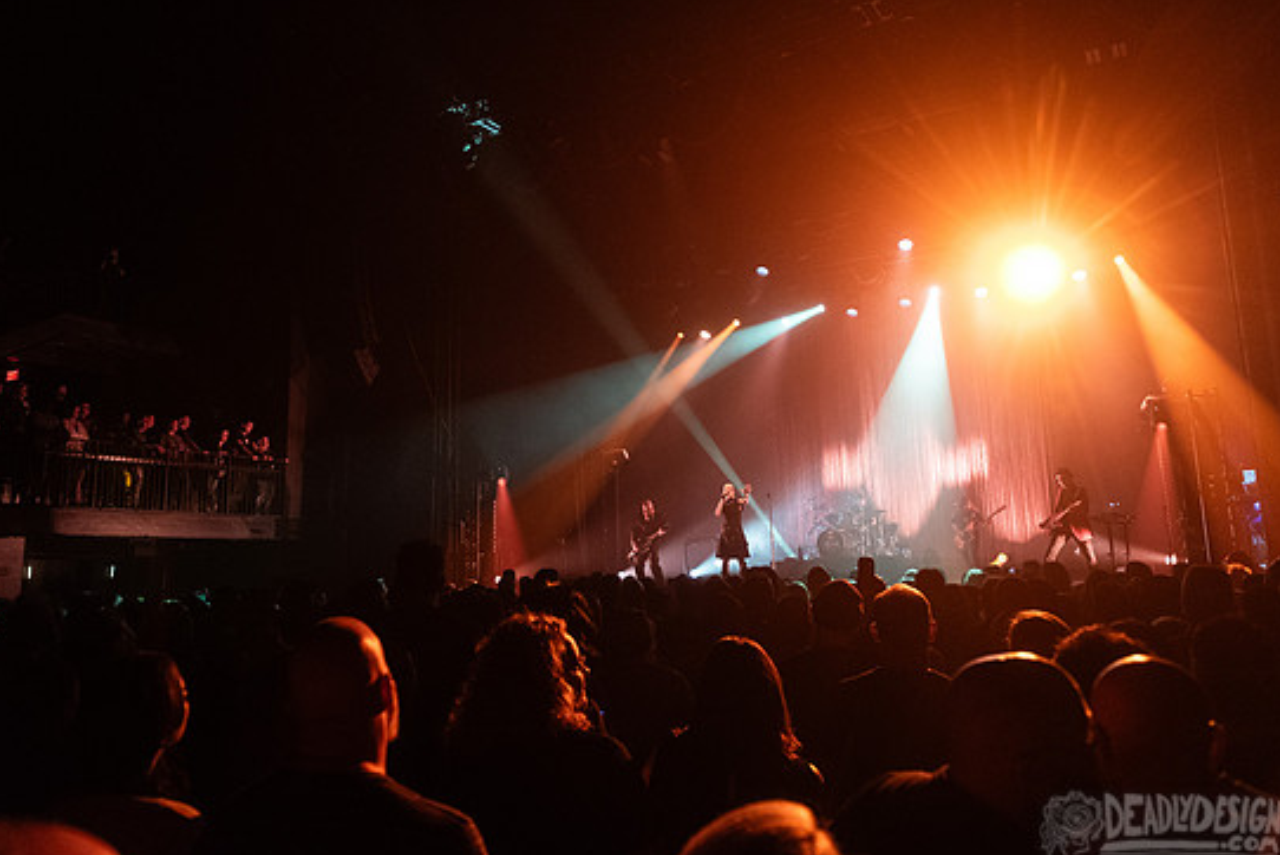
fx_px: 996
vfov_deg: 46.4
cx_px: 637
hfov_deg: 65.4
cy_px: 385
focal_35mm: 28
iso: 2500
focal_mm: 24
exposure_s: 1/250
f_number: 3.2
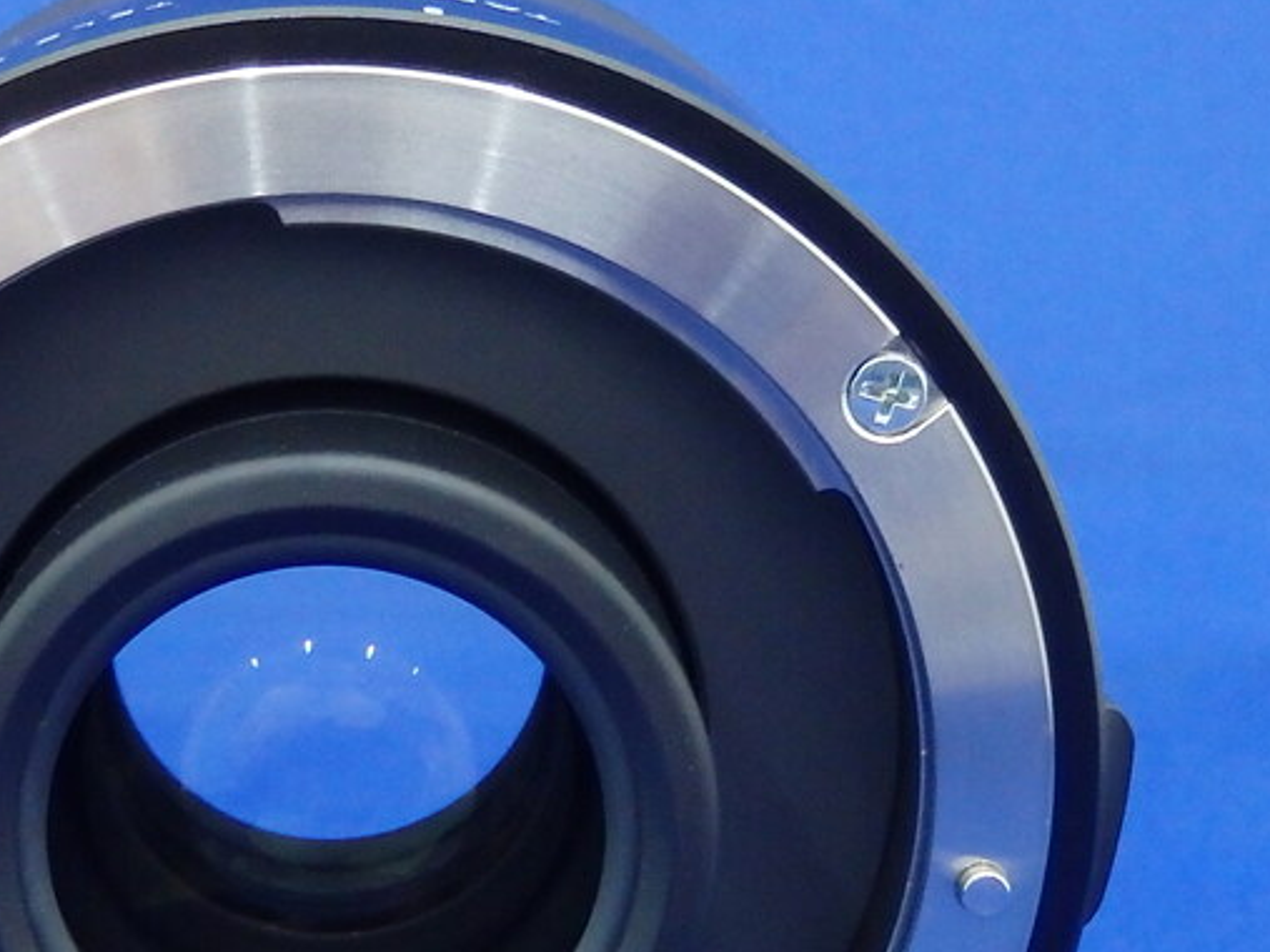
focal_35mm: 90
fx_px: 3301
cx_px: 381
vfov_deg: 16.3
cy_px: 696
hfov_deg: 21.7
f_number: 4.6
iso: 800
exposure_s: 1/25
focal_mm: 6.8
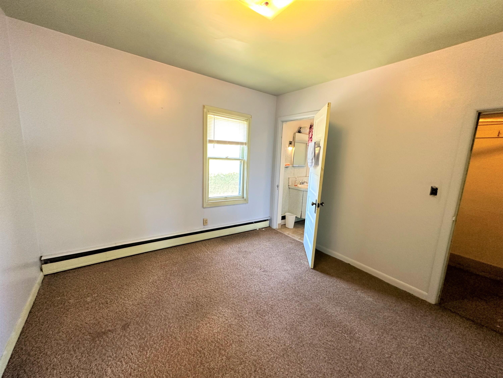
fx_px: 203
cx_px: 252
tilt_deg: -10.3
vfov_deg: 85.7
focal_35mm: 14
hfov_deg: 102.1
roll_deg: -1.6
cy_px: 189
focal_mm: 2.22
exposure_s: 1/60
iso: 250
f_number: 2.2
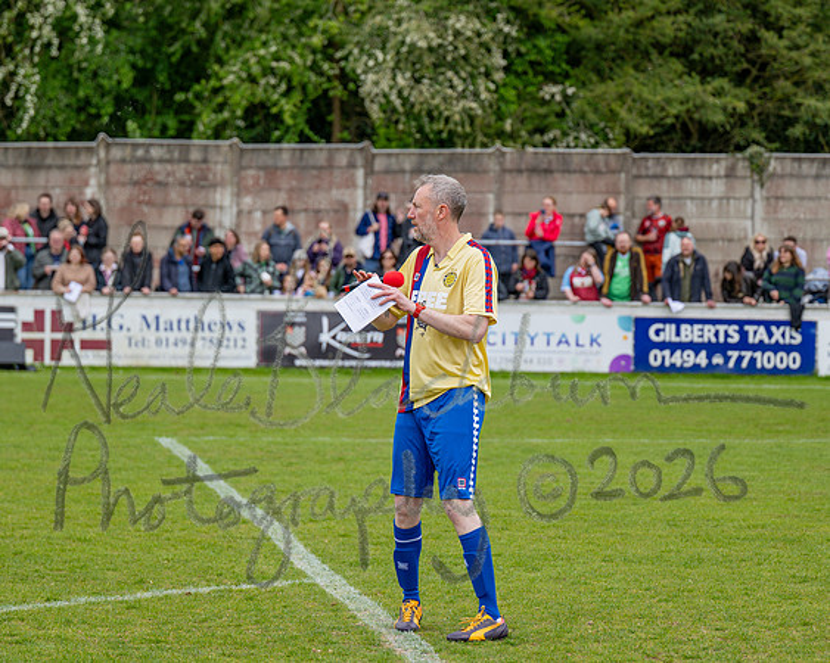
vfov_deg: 10.9
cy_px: 332
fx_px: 3486
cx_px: 410
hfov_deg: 13.6
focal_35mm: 142
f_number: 2.8
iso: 125
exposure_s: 1/1250
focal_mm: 84
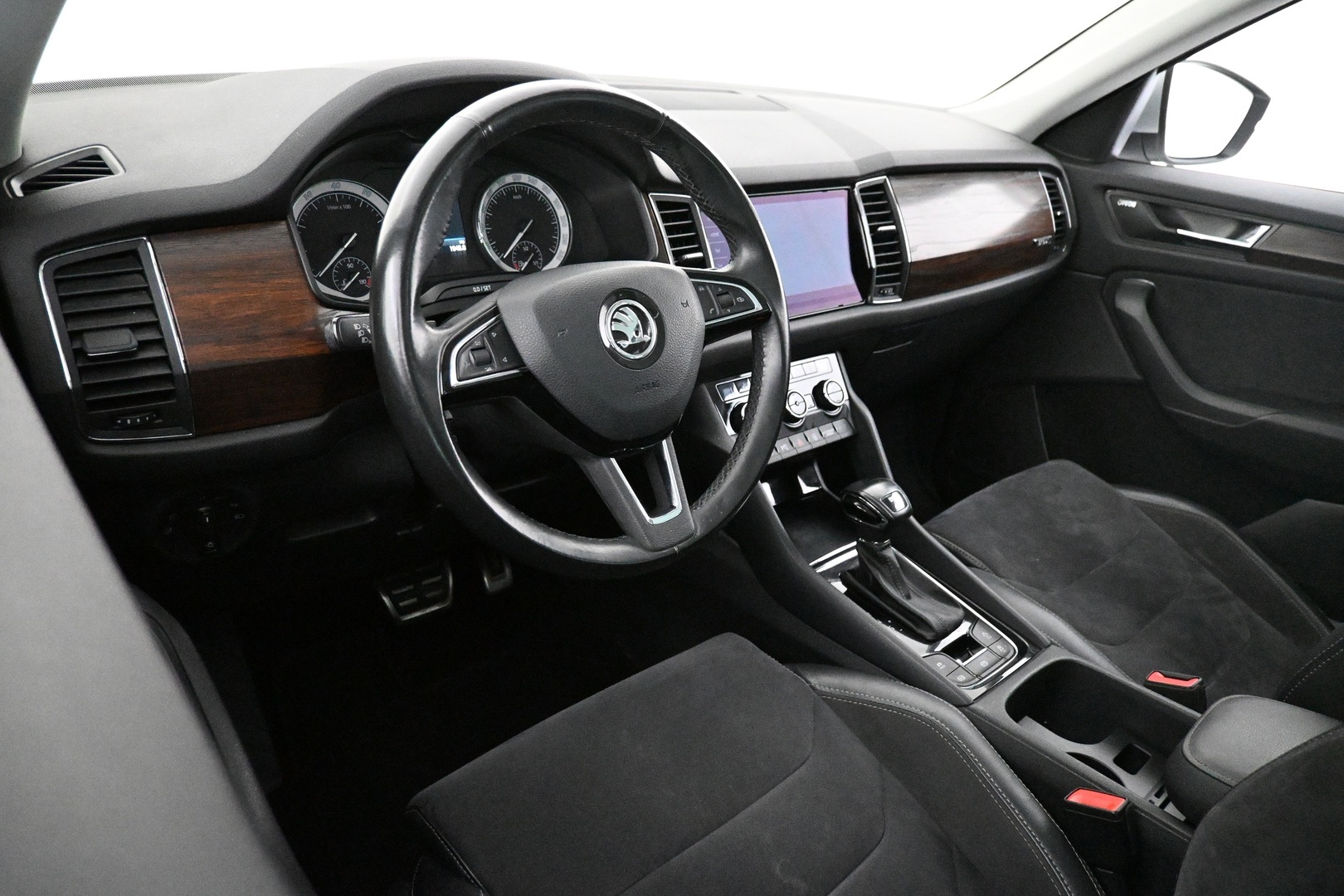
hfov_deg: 73.7
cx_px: 672
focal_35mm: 24
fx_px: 896
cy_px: 448
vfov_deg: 53.1
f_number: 3.5
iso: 11400
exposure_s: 1/60
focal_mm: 16
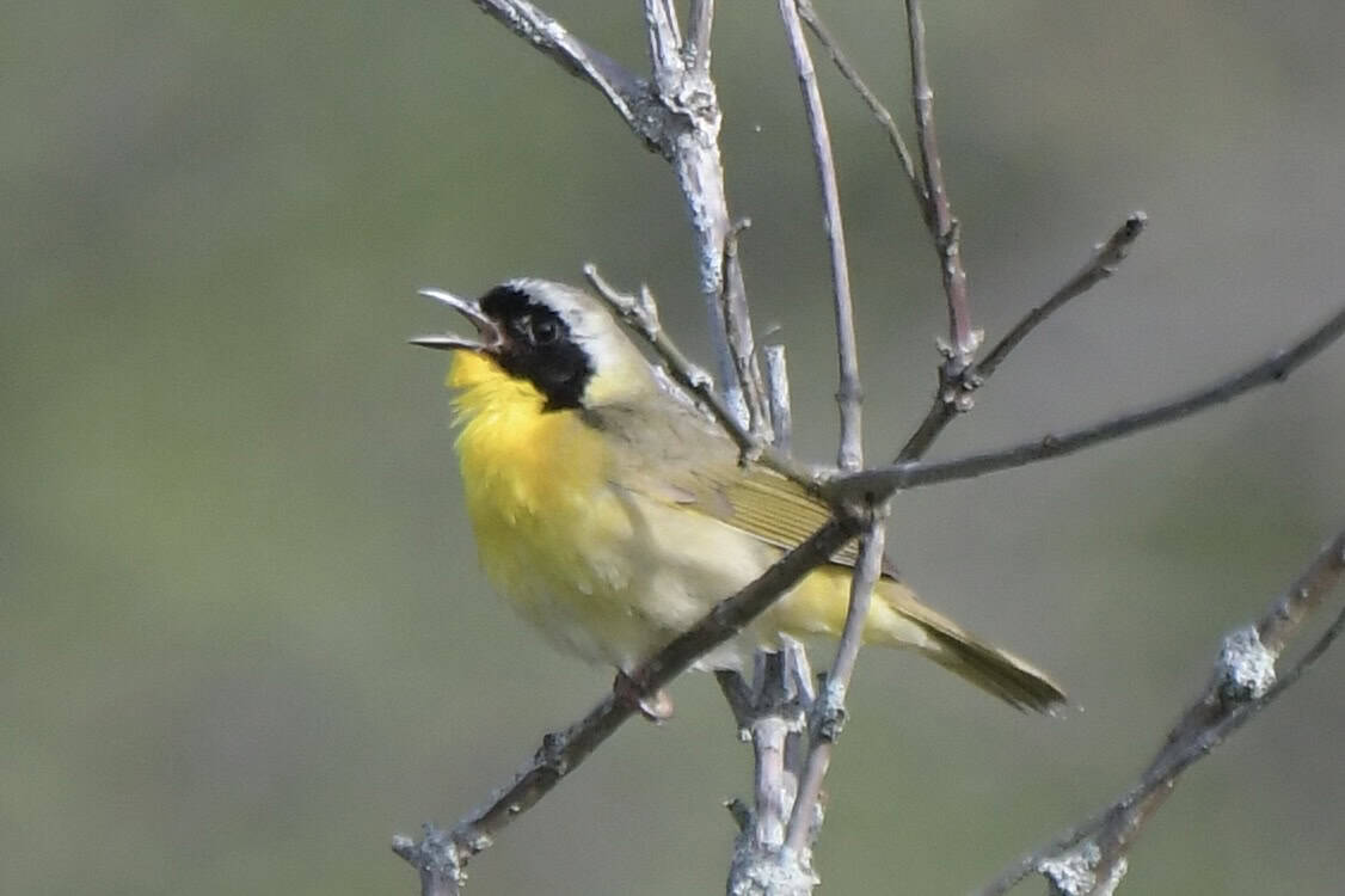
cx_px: 672
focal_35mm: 600
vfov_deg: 2.3
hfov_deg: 3.4
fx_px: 22409
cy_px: 448
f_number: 8
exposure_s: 1/1250
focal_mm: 400
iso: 1250
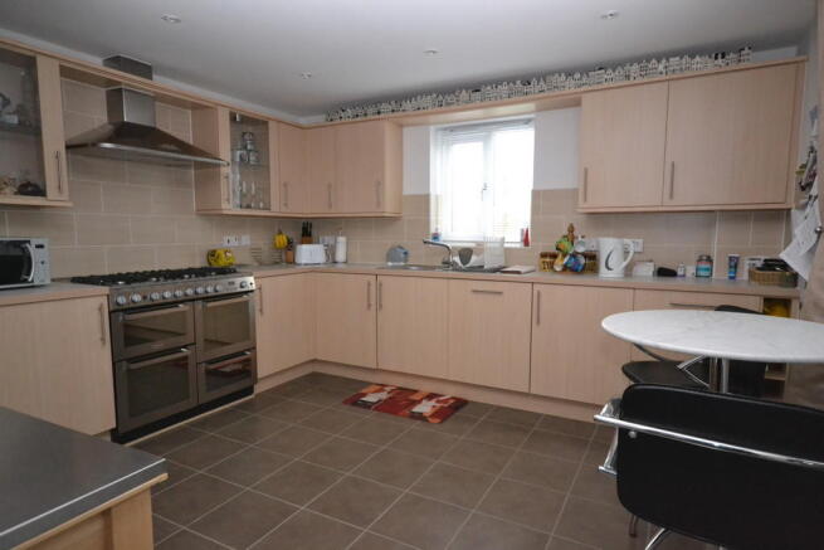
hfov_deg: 81.2
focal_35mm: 21
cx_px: 412
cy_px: 275
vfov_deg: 59.5
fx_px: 481
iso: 3200
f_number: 4.8
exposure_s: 1/60
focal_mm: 14
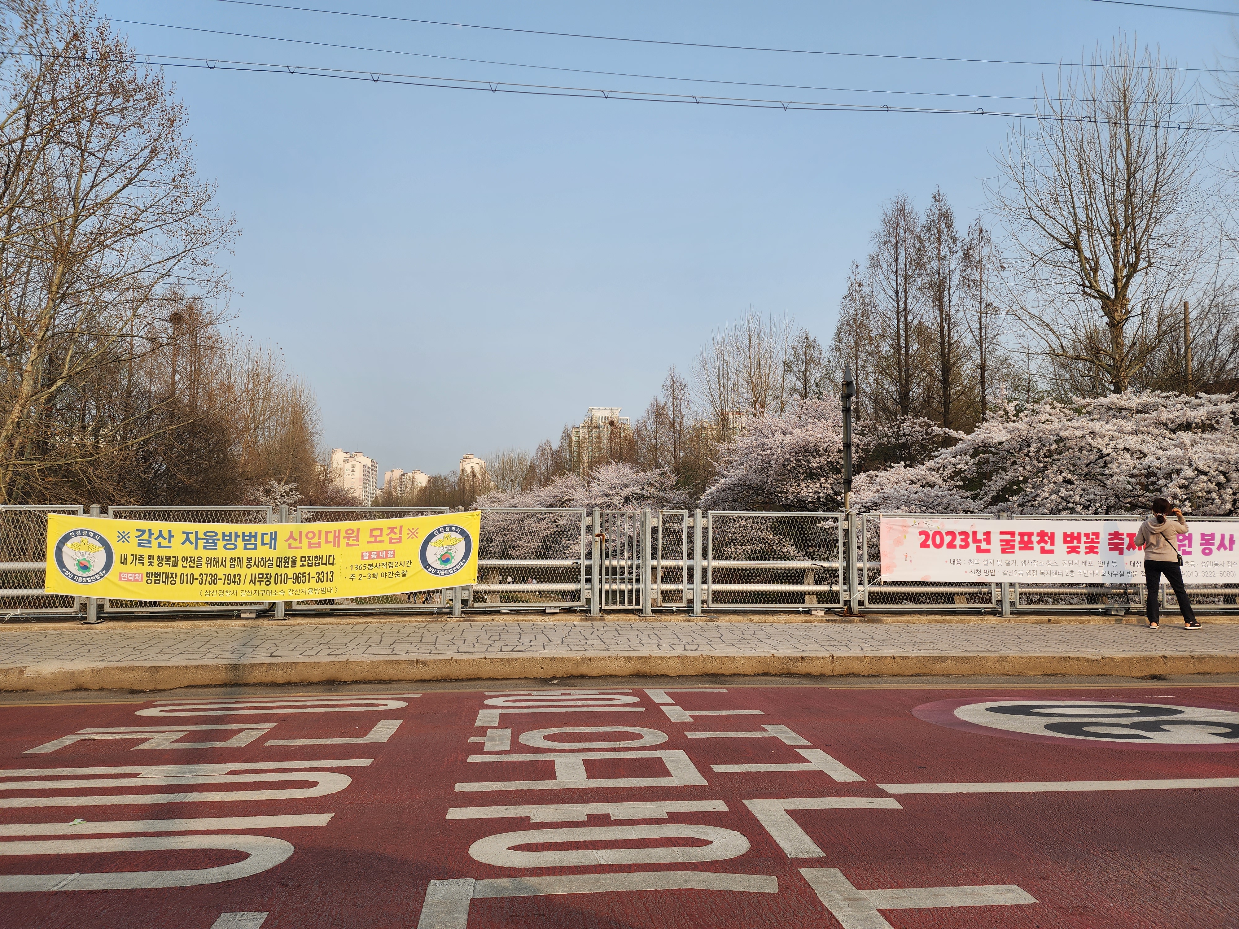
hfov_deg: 73.9
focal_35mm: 23
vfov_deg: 58.9
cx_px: 620
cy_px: 464
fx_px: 823
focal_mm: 6.4
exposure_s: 1/705
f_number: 1.8
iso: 12
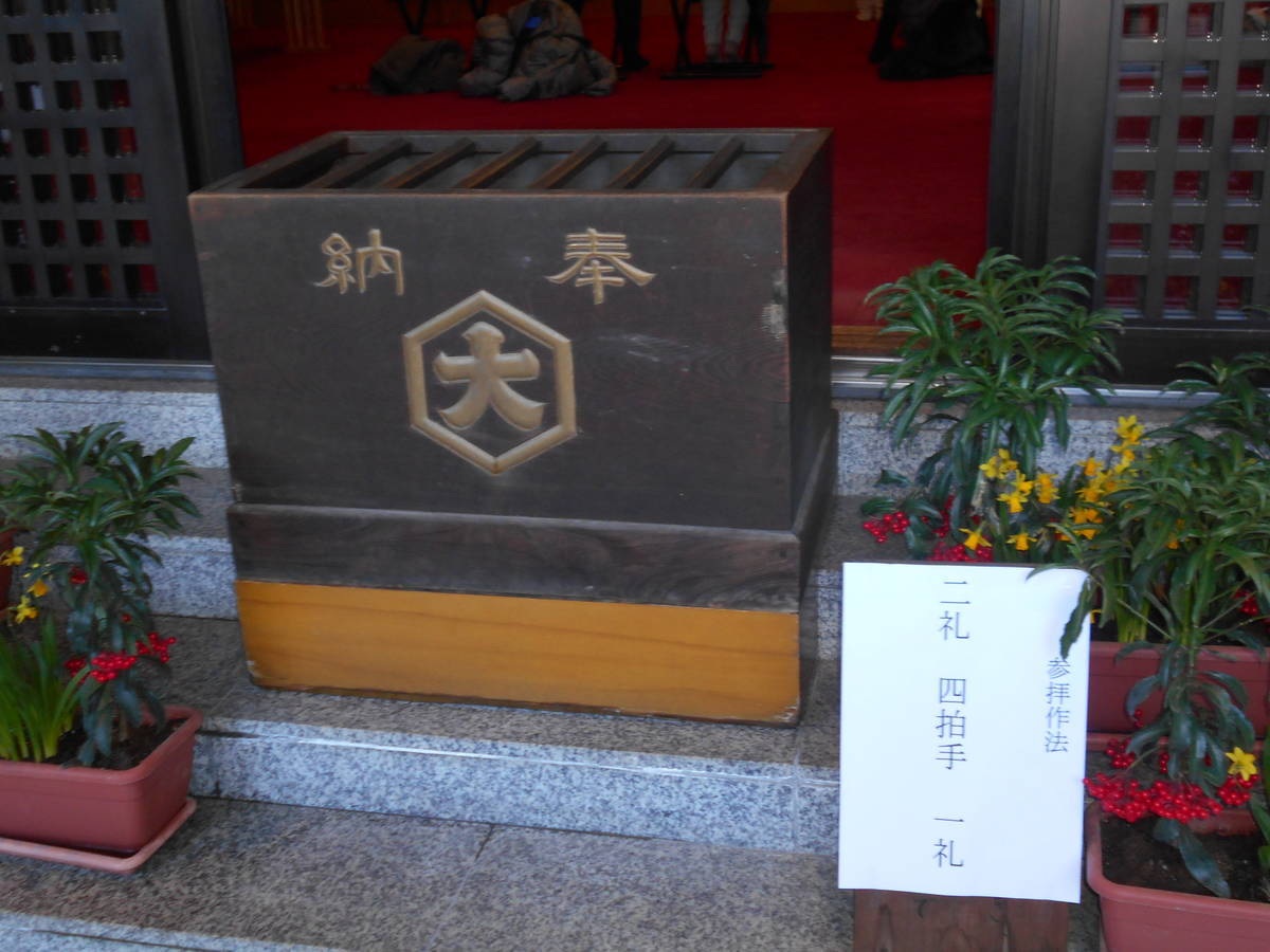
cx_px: 635
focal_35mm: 44
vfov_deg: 32.9
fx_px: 1614
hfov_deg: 42.9
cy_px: 476
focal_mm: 7.7
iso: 200
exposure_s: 1/30
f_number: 4.2
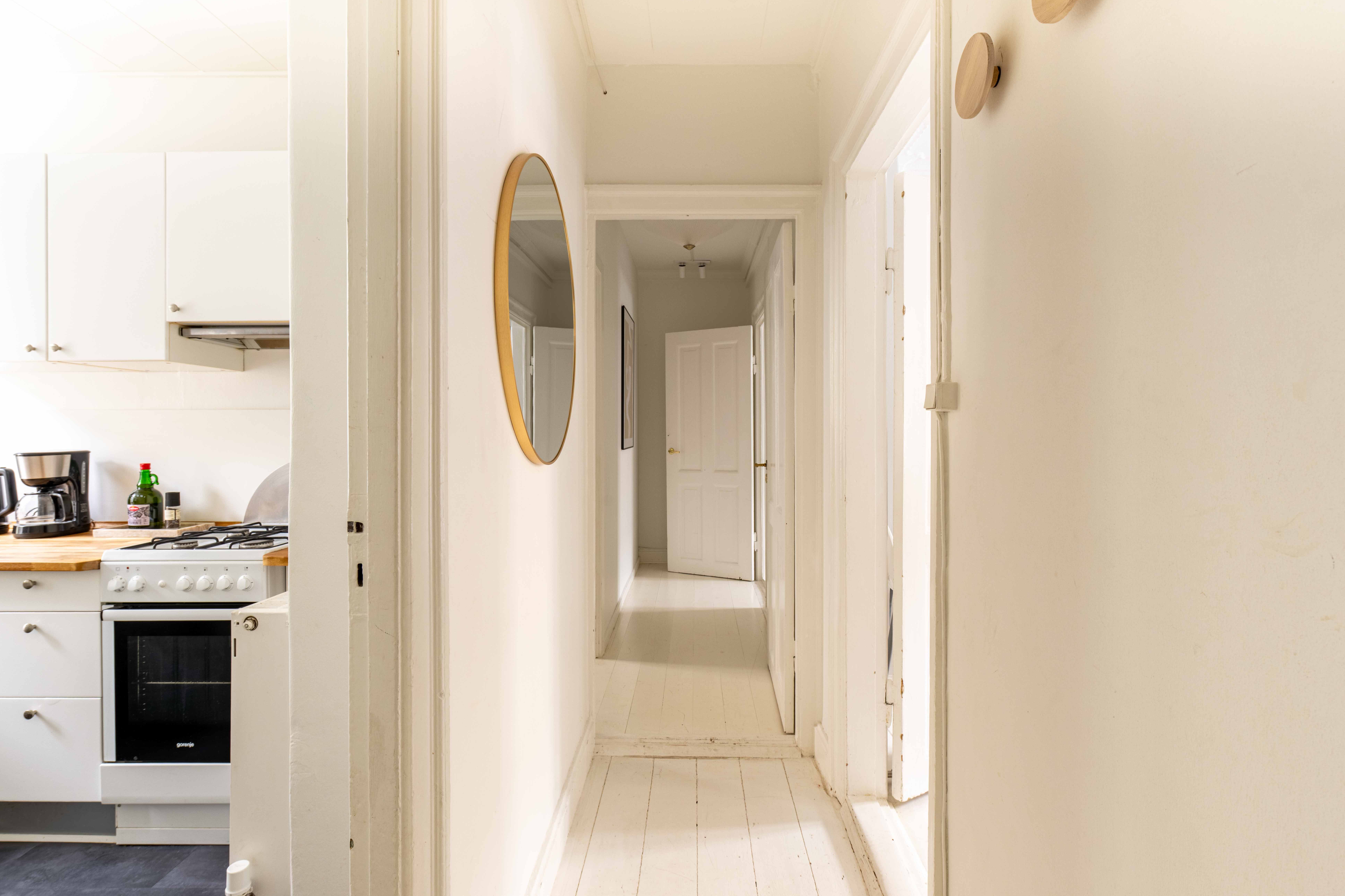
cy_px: 436
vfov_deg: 67.4
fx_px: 672
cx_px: 685
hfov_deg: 90.0
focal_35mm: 18
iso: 250
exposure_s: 1/3
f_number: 9
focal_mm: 17
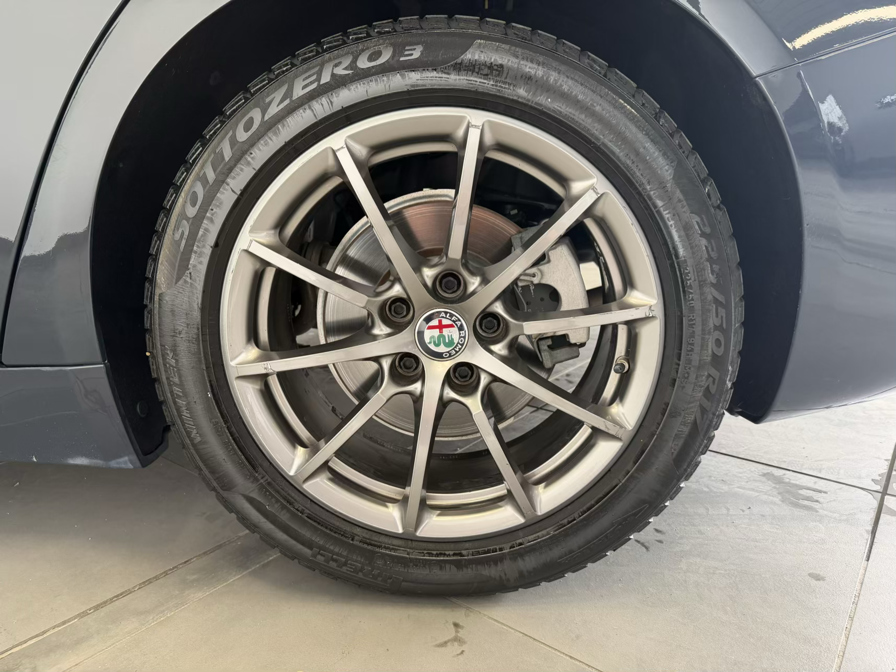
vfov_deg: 56.8
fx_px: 621
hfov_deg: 71.6
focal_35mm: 24
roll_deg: +0.9
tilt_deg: -15.3
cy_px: 336
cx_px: 448
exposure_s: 1/121
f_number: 1.78
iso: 160
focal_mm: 6.76
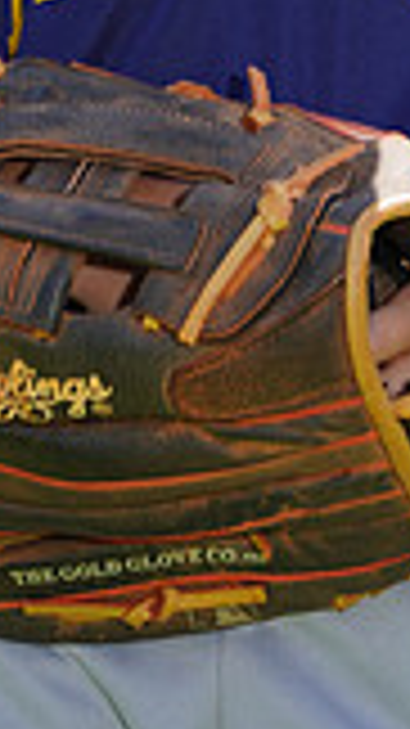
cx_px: 264
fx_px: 18187
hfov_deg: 1.3
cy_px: -261
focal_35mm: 940
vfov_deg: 2.3
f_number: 7.1
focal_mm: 250
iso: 100
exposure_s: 1/250
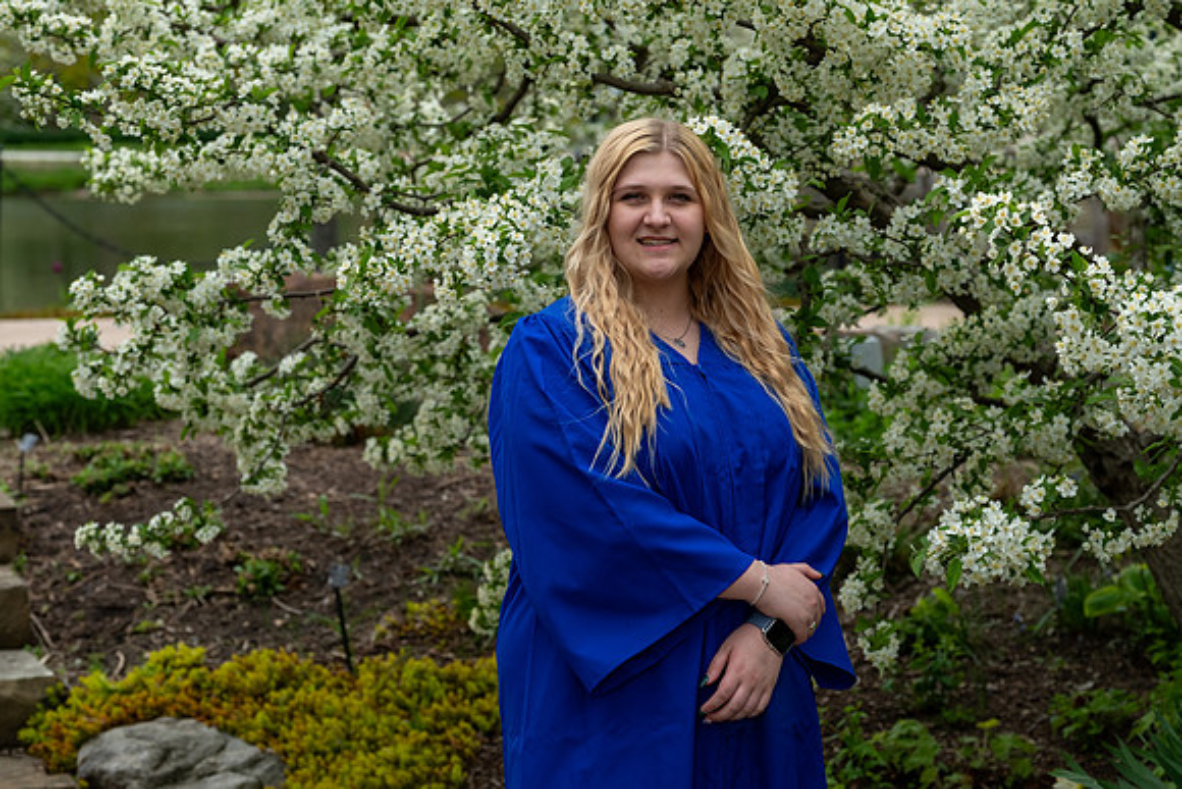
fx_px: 3382
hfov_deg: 19.8
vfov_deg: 13.3
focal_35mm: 103
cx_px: 591
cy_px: 394
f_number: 4.5
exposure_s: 1/400
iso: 250
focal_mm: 68.7
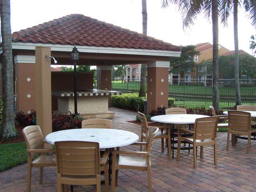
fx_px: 281
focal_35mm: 38
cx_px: 128
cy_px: 96
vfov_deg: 37.7
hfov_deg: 49.0
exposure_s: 1/350
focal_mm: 6.3
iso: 80
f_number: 2.8
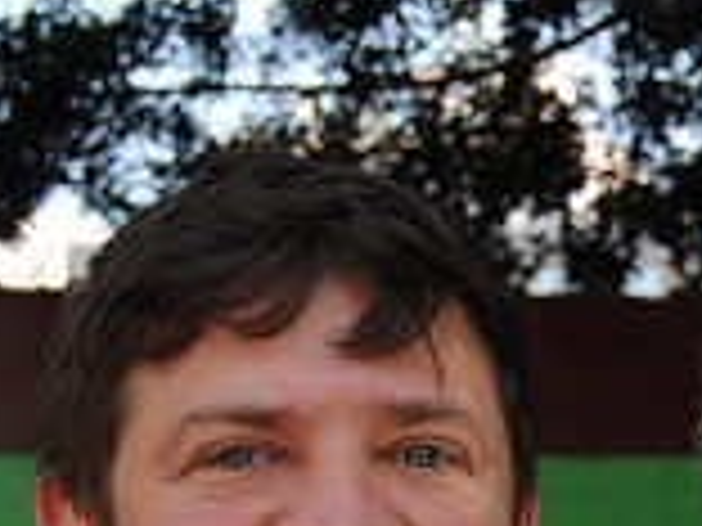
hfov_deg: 10.0
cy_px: 892
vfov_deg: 7.4
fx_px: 3975
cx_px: 801
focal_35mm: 196
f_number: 5.6
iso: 110
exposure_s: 1/125
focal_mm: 32
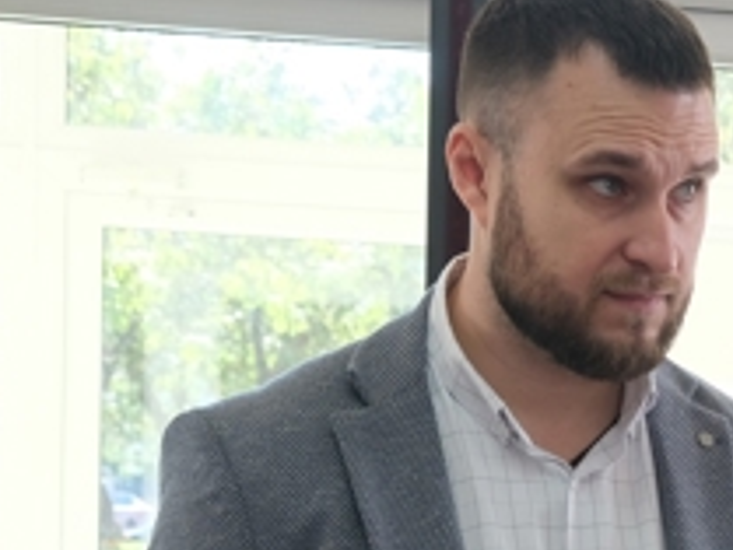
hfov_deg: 17.2
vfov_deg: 13.5
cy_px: 645
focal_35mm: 107
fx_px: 2267
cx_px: 968
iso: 320
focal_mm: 20.5
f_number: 4
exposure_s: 1/80
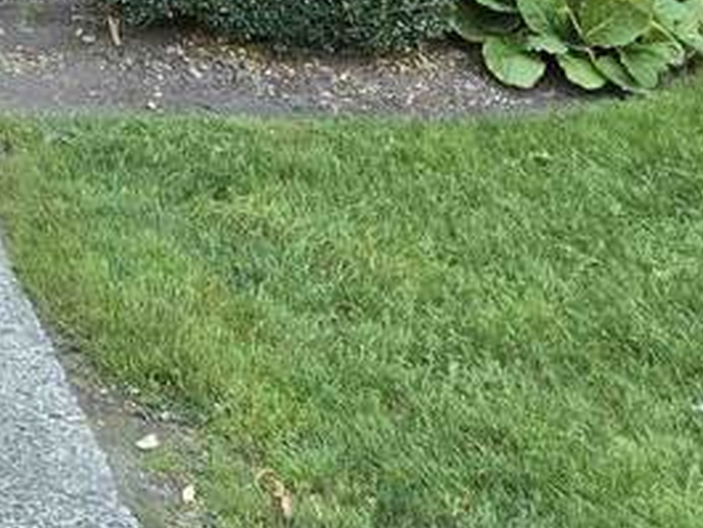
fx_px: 2255
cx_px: -515
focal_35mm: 111
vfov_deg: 11.7
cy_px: -592
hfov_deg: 15.5
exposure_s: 1/180
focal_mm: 5.4
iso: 160
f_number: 1.8
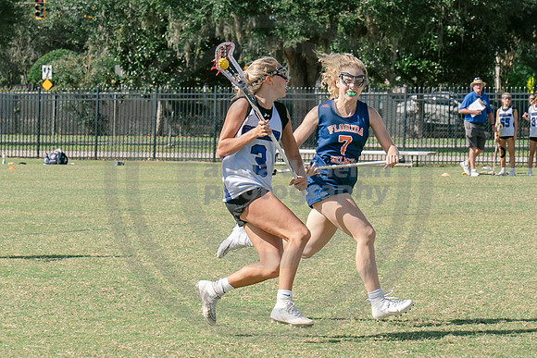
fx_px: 3311
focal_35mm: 222
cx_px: 268
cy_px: 203
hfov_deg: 9.3
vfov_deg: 6.2
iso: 250
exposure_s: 1/1000
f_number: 5.6
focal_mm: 70
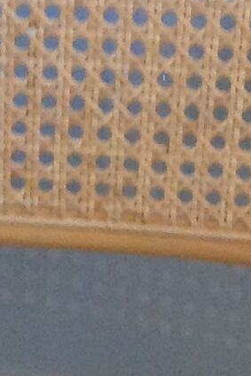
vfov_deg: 8.9
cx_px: -77
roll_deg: +1.9
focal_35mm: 221
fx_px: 2311
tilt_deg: -38.2
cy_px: 675
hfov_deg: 6.2
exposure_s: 1/15
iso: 160
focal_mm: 4.28
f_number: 2.4
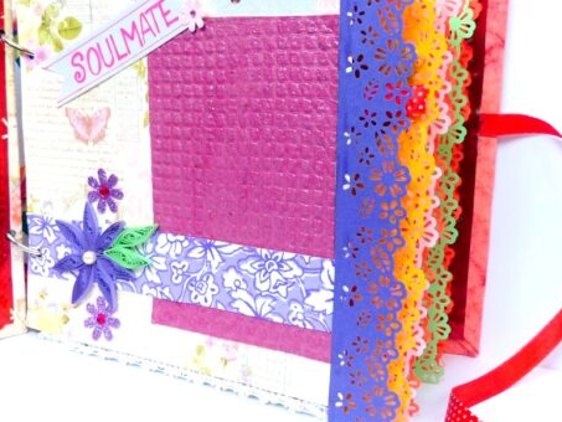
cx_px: 252
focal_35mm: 45
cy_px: 179
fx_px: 731
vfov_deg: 32.1
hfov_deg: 42.0
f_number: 2.8
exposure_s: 1/60
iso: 100
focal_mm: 6.2
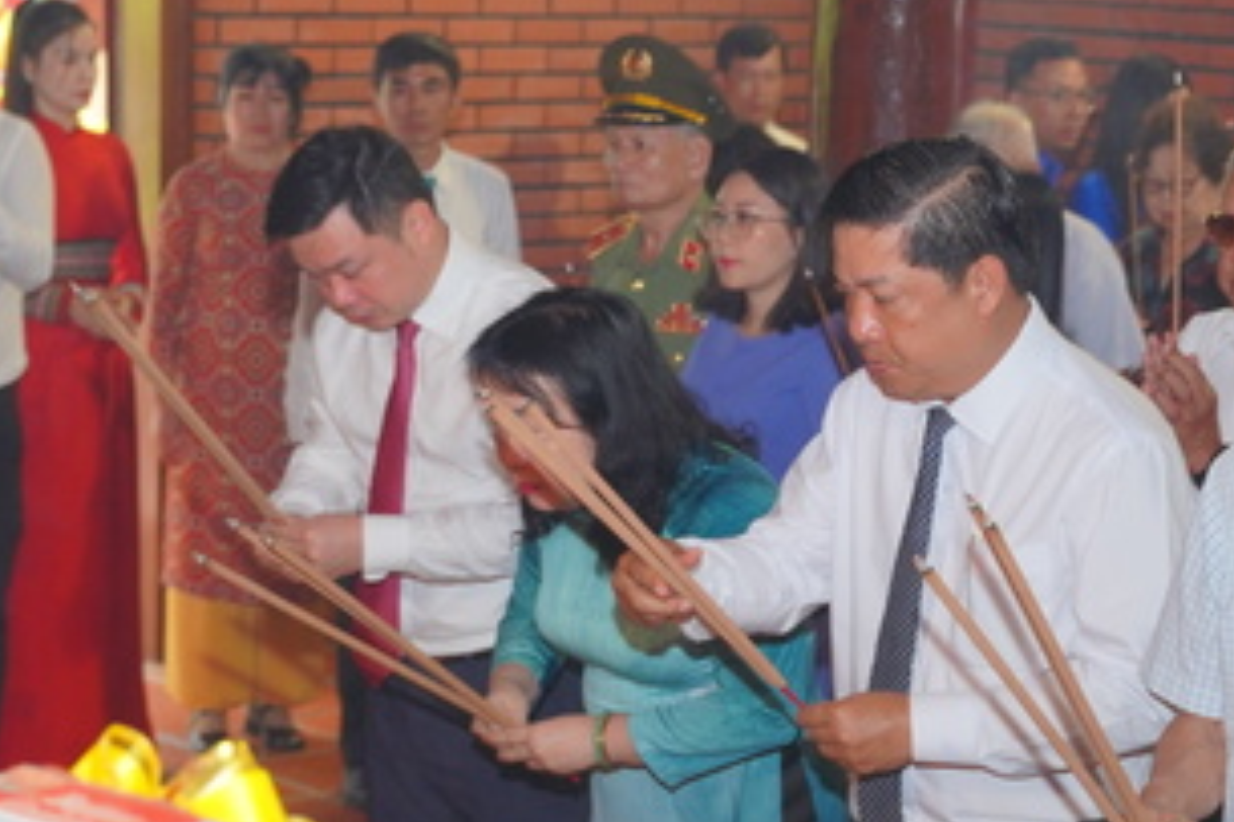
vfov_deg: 13.8
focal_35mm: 99
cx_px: 838
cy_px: 371
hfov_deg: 20.5
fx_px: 3395
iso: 800
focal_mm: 37.8
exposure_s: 1/160
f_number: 4
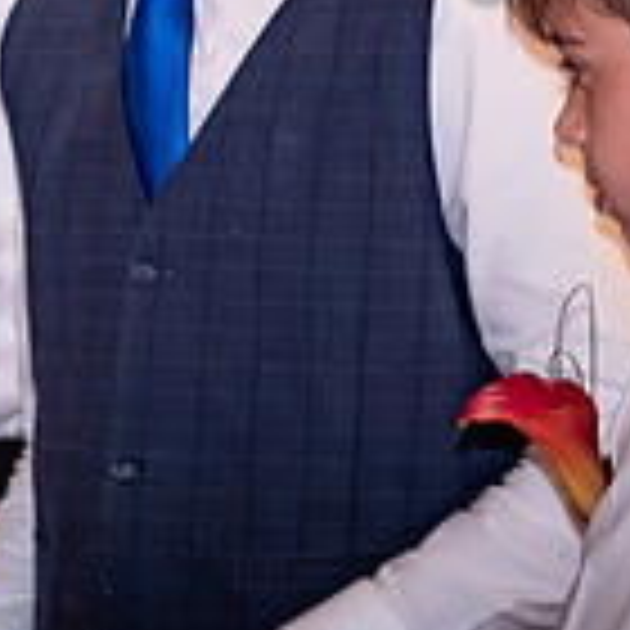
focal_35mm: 316
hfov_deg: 5.5
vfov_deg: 5.5
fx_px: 6507
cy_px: -299
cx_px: 18
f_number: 1.2
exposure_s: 1/100
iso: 100
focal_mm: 43
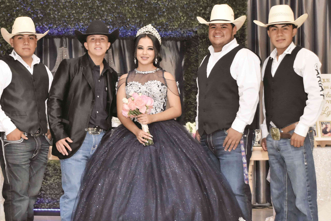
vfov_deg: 9.9
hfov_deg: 14.8
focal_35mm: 139
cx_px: 135
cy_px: 130
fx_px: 1278
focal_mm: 62
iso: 1600
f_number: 5
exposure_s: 1/60
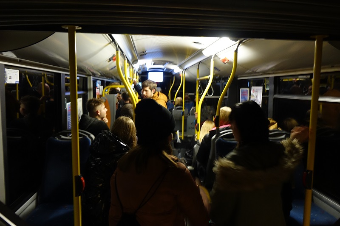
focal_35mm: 24
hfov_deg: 73.8
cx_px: 170
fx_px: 227
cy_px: 113
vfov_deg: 53.1
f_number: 2.8
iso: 800
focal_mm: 8.8
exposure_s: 1/13
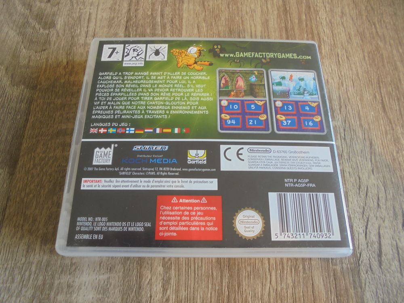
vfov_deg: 53.1
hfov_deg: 67.3
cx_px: 202
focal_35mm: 26
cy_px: 152
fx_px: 303
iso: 160
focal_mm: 4.6
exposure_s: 1/30
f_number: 3.5
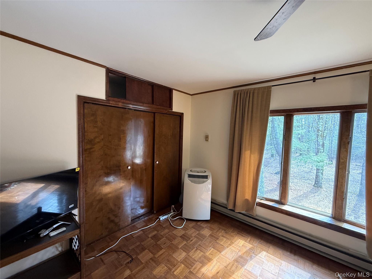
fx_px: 150
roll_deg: -1.5
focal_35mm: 14
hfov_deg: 102.1
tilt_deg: -2.5
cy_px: 140
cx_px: 186
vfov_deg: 85.7
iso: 500
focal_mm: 2.22
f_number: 2.2
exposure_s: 1/60
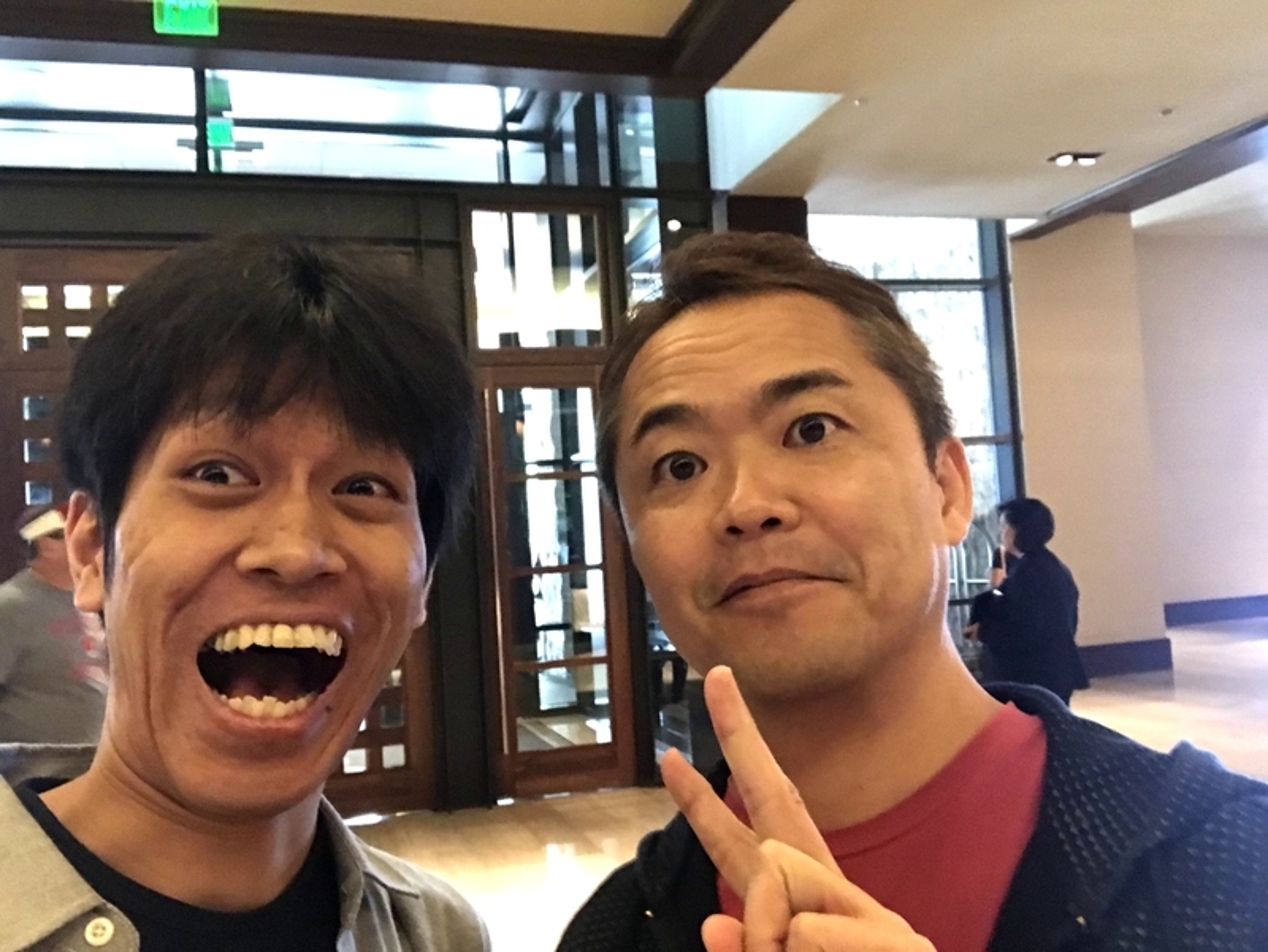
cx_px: 634
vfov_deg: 44.2
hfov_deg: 56.8
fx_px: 1173
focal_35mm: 32
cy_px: 476
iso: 400
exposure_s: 1/15
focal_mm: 2.87
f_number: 2.2
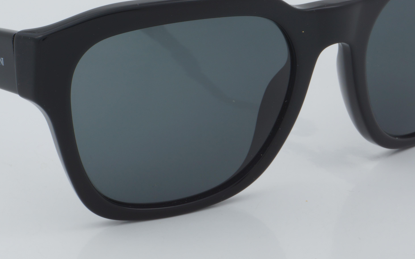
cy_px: 61
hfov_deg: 17.0
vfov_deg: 10.6
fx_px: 1391
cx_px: 183
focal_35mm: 123
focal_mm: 50
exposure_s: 1/4
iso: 100
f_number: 32
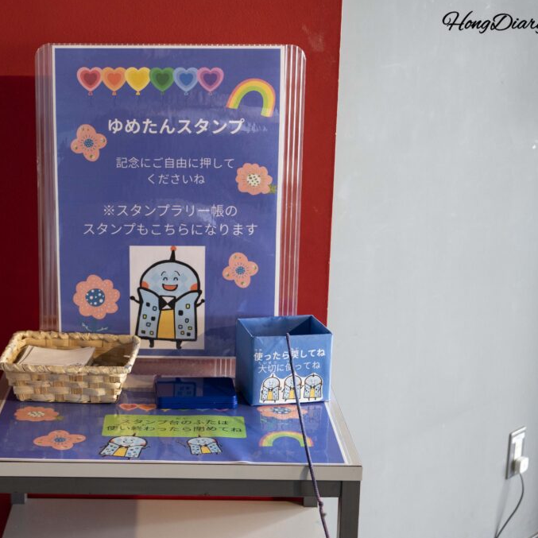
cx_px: 159
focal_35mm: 63
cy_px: 268
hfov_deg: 27.1
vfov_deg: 27.3
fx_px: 1108
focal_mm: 49
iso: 2000
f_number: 5.6
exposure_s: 1/160
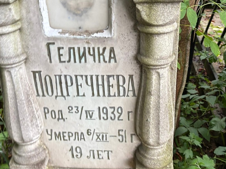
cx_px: 114
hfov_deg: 41.2
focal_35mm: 46
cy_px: 69
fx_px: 300
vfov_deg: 31.4
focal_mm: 5.96
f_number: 1.6
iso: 160
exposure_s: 1/60
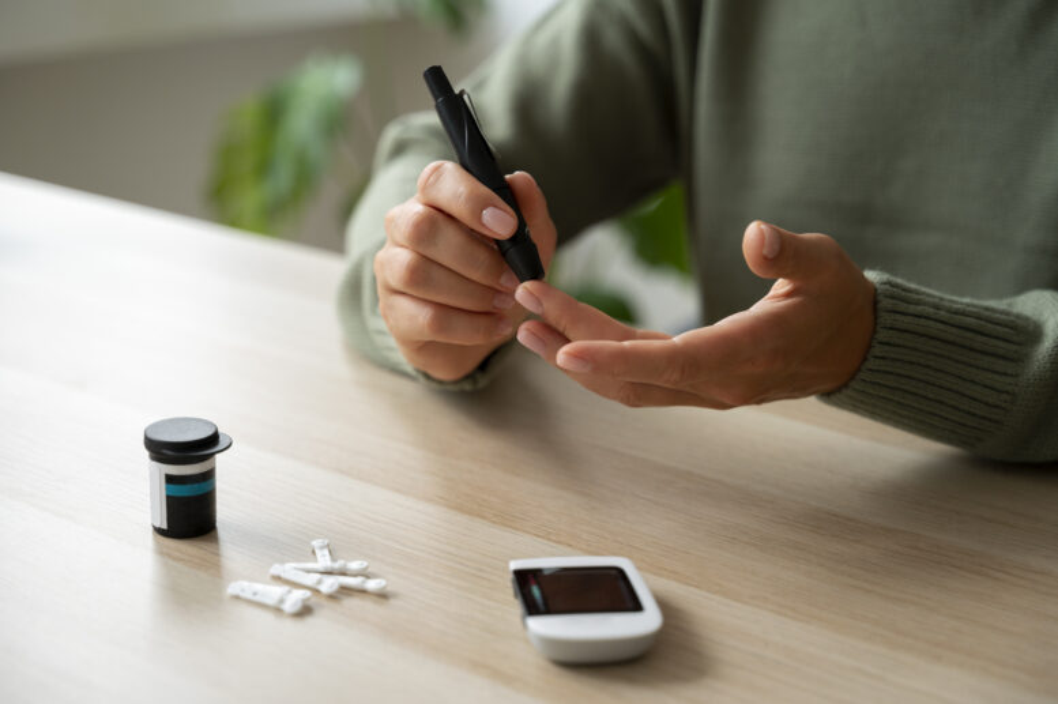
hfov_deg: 34.5
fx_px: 1703
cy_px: 352
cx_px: 529
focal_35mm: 58
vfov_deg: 23.4
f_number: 3.2
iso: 640
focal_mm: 58
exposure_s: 1/320
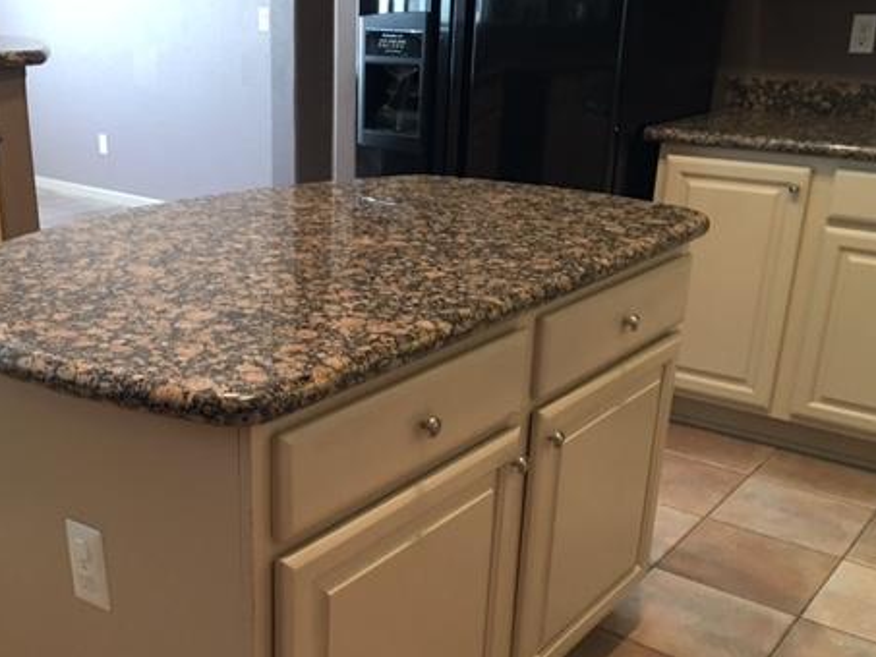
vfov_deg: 35.0
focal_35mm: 41
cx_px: 335
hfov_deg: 45.4
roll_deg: -0.5
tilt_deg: -21.4
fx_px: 1038
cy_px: 414
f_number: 2.2
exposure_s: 1/8
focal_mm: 4.15
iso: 100
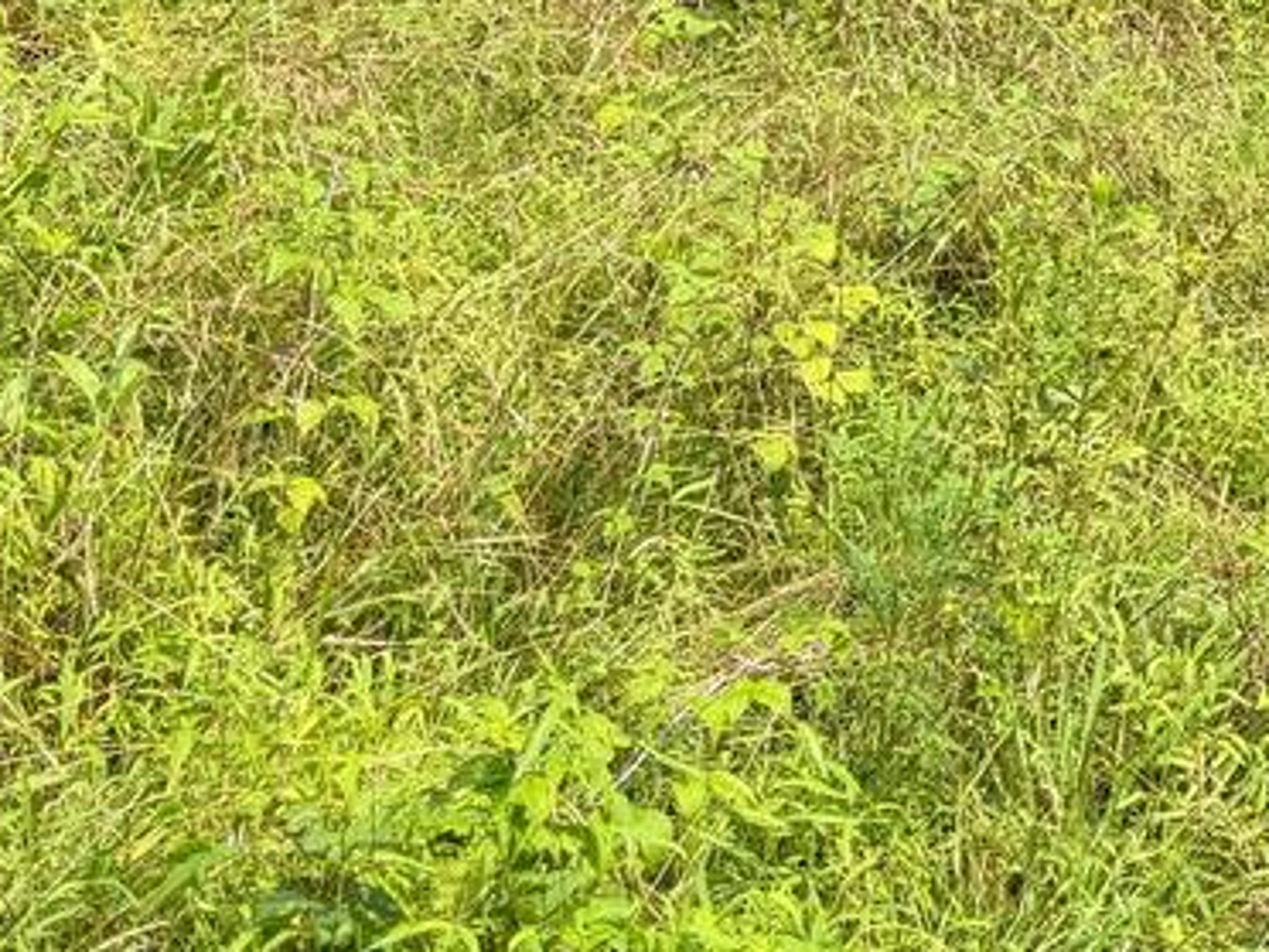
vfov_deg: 14.0
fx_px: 3409
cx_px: 1641
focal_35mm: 93
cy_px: -792
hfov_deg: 19.5
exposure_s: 1/1618
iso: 80
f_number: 1.78
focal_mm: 6.76
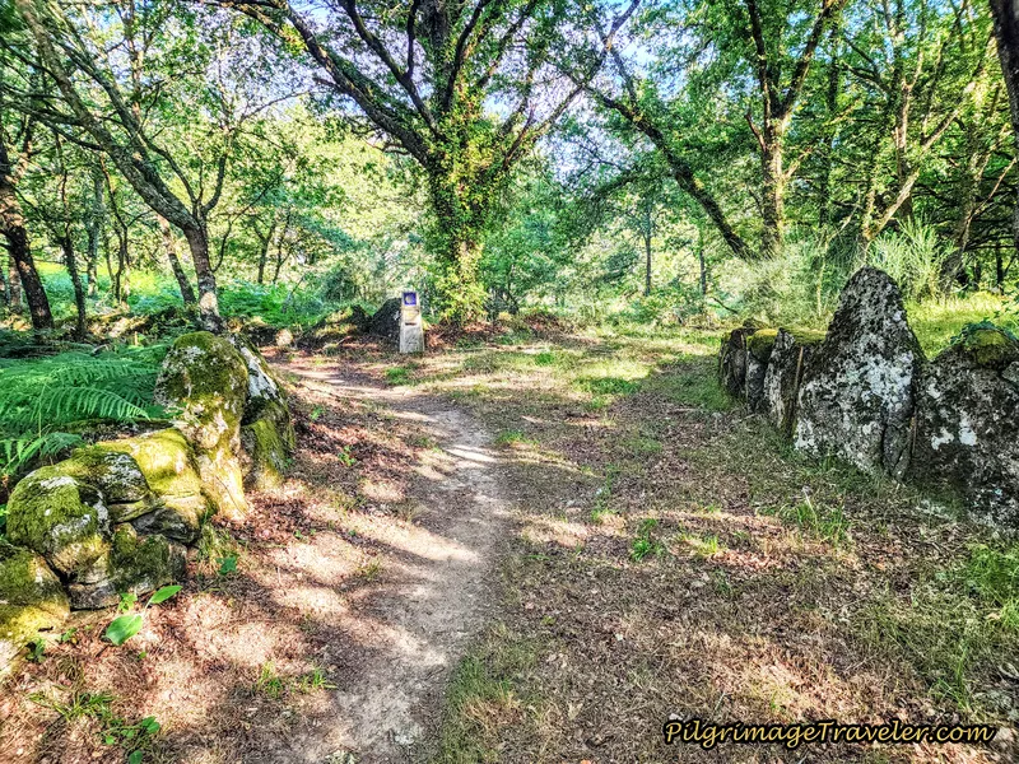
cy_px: 382
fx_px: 677
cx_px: 510
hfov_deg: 73.9
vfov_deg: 58.9
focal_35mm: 23
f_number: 1.8
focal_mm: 6.4
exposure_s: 1/180
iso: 100
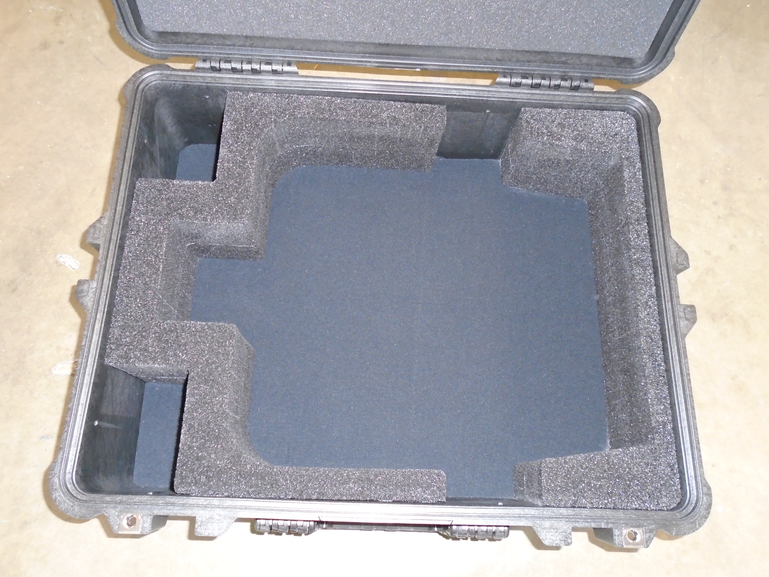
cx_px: 384
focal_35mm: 26
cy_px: 288
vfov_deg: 53.1
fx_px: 578
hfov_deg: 67.3
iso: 400
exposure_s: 1/30
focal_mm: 4.6
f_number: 3.2
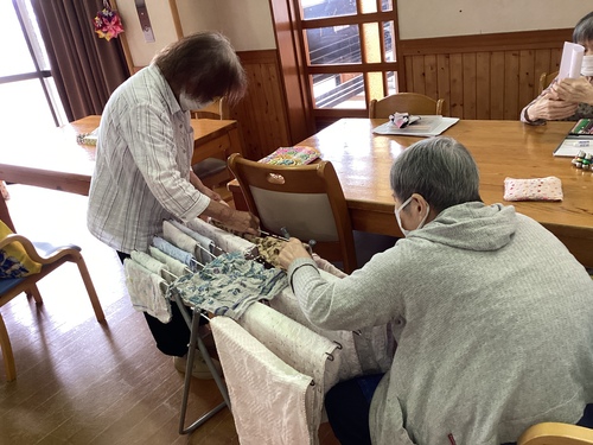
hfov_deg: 58.4
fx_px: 531
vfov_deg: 45.4
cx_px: 296
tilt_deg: -25.4
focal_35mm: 31
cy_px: 222
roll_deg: +9.5
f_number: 2.4
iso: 100
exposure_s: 1/60
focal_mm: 3.3
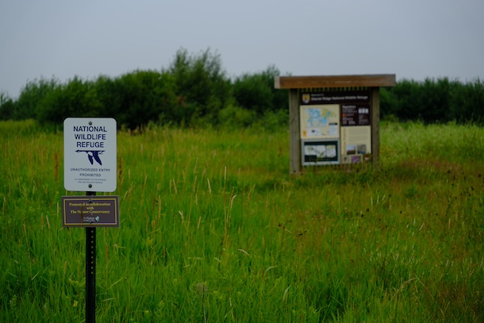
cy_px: 162
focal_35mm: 62
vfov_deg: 21.9
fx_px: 834
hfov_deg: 32.4
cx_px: 242
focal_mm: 41.1
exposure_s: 1/1900
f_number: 2.8
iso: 125
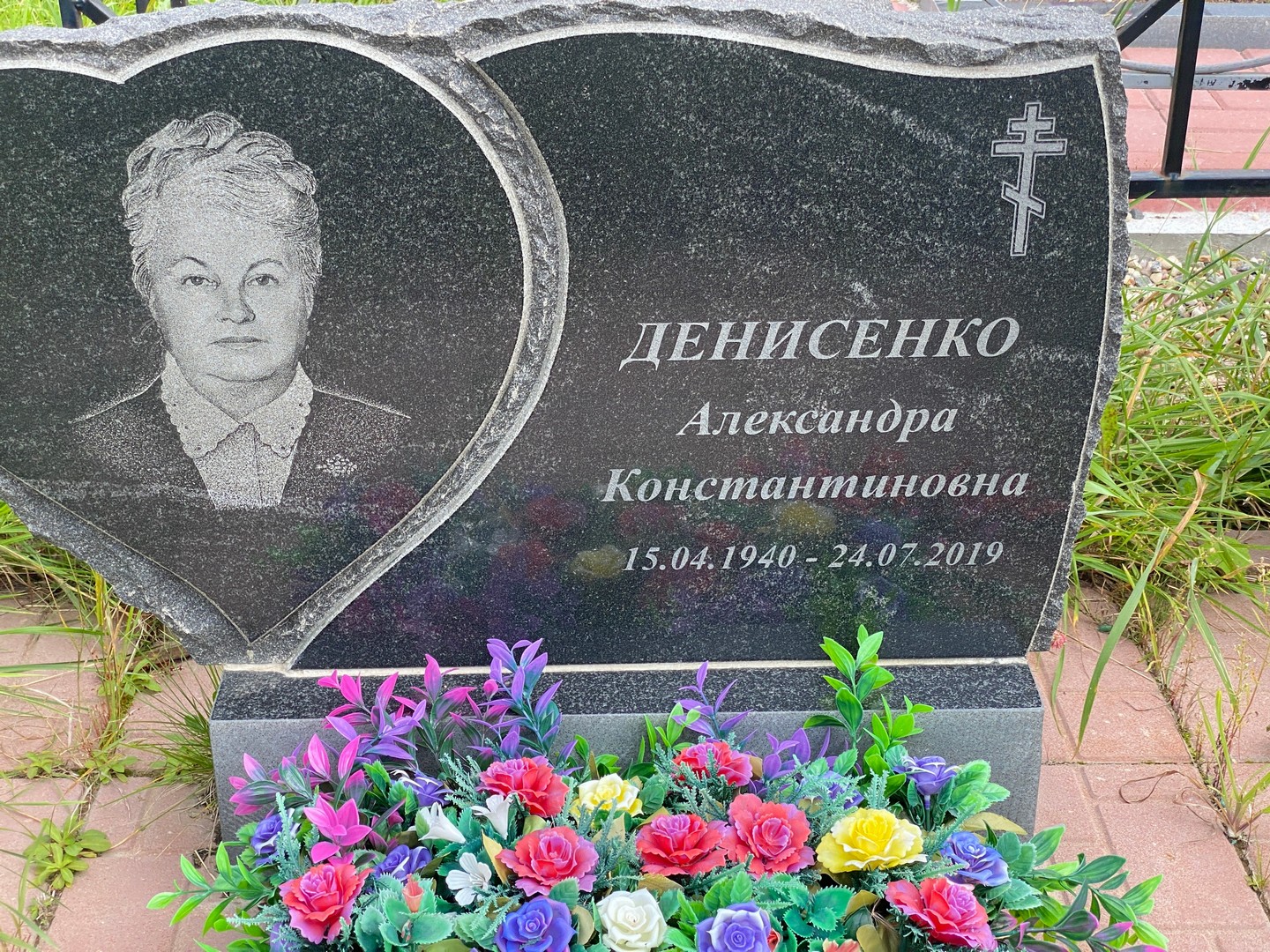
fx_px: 1908
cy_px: 476
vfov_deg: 28.0
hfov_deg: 36.8
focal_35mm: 52
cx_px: 635
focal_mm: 6
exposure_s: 1/358
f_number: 2
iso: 20
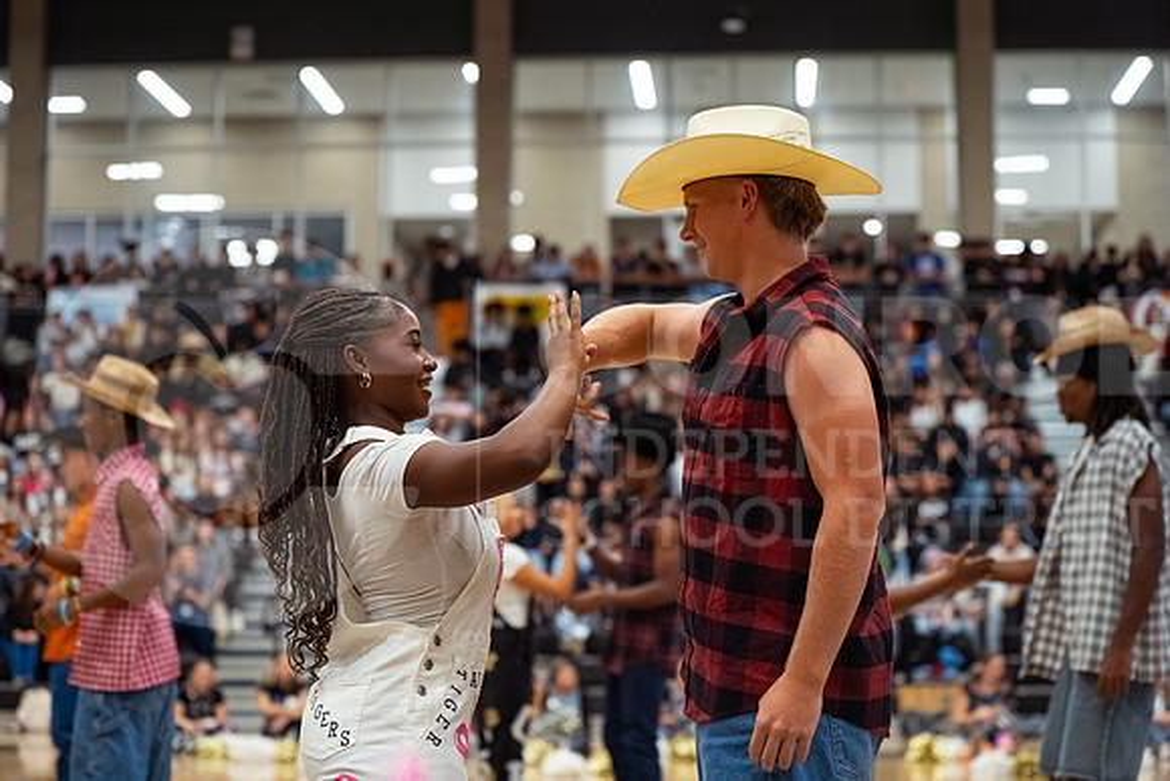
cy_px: 390
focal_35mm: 72
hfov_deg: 28.0
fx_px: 2349
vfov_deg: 18.9
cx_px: 574
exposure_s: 1/1000
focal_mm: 70
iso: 3200
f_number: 3.2
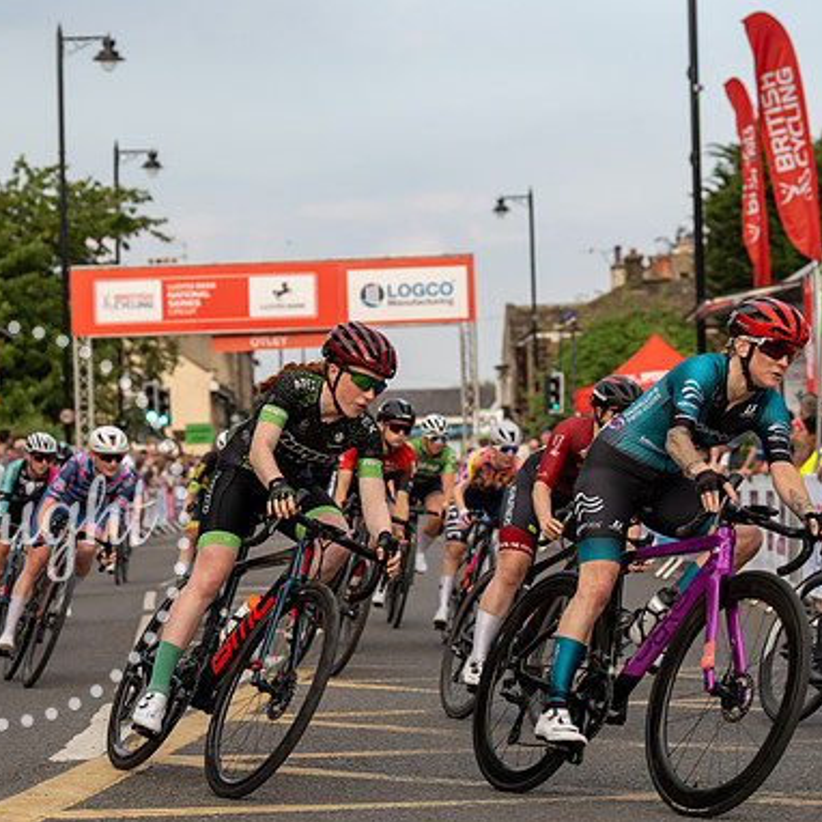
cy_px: 412
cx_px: 323
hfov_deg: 16.3
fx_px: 2875
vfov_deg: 16.3
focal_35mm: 107
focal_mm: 83
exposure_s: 1/1000
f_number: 4.5
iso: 500
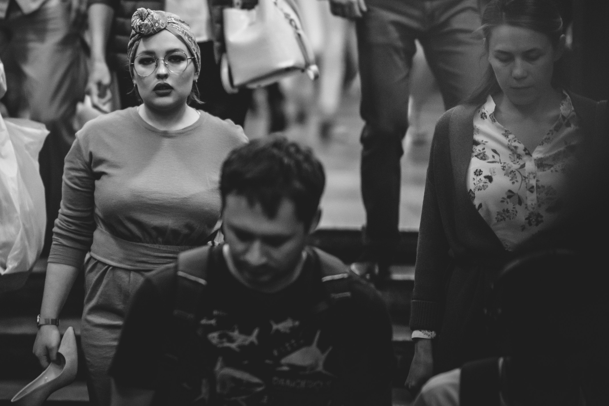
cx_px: 127
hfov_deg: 14.6
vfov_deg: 9.8
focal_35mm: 140
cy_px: 131
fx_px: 2369
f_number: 1.4
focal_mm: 85
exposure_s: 1/250
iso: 2000
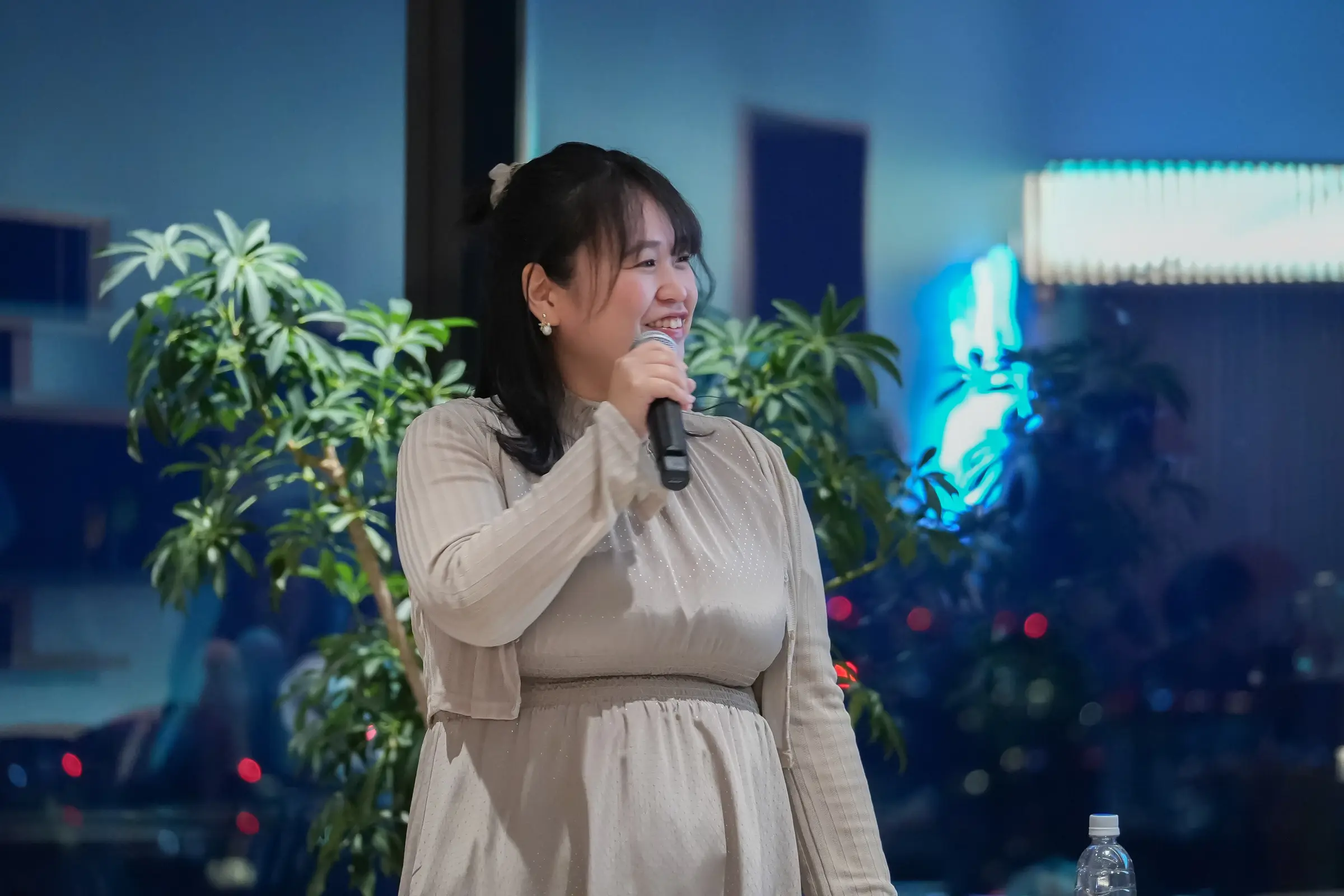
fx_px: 8735
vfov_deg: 5.9
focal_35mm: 234
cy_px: 448
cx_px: 672
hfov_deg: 8.8
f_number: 5.6
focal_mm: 156
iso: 6400
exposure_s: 1/100
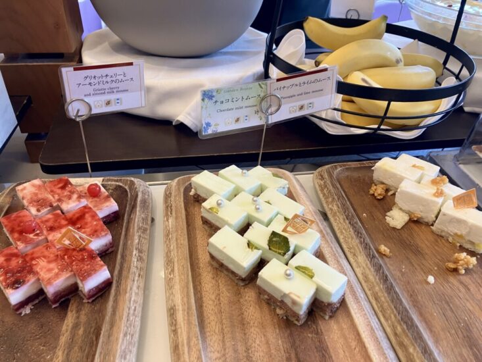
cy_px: 181
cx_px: 241
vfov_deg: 49.8
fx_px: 390
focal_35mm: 28
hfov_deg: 63.4
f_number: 1.8
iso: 64
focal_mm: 3.99
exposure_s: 1/50
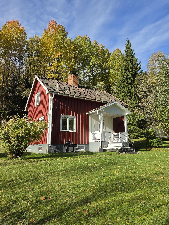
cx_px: 84
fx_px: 150
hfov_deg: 58.9
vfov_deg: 73.9
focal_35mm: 23
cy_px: 112
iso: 64
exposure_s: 1/4764
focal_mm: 6.5
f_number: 1.4
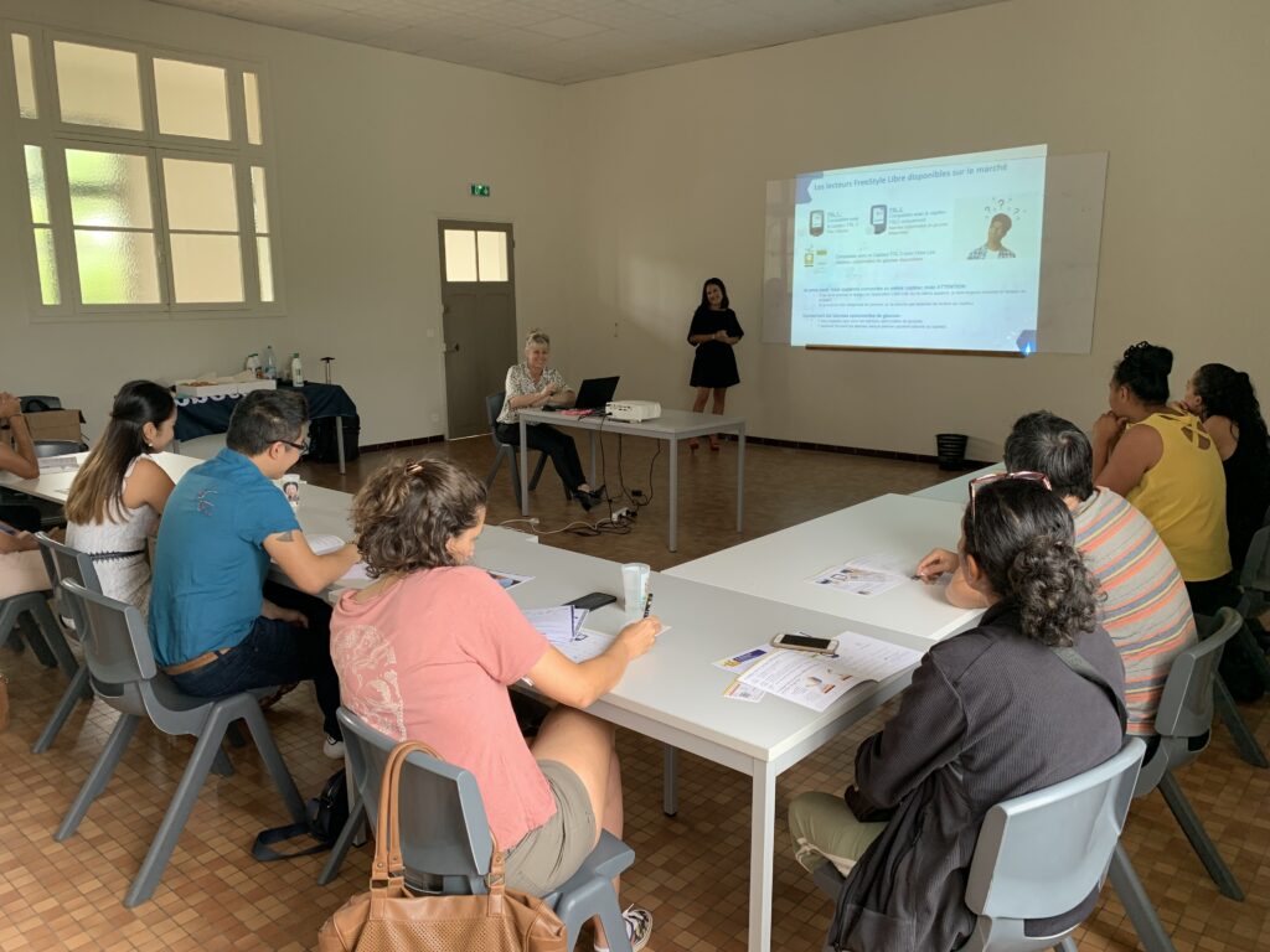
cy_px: 476
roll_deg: +1.0
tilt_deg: -11.1
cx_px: 635
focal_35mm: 26
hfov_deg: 67.3
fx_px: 954
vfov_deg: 53.1
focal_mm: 4.25
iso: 100
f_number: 1.8
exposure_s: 1/97
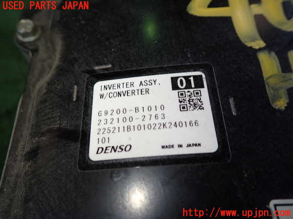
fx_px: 254
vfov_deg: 46.8
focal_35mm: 30
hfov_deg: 60.0
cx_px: 146
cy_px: 110
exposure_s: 1/60
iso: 100
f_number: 2.3
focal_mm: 5.4
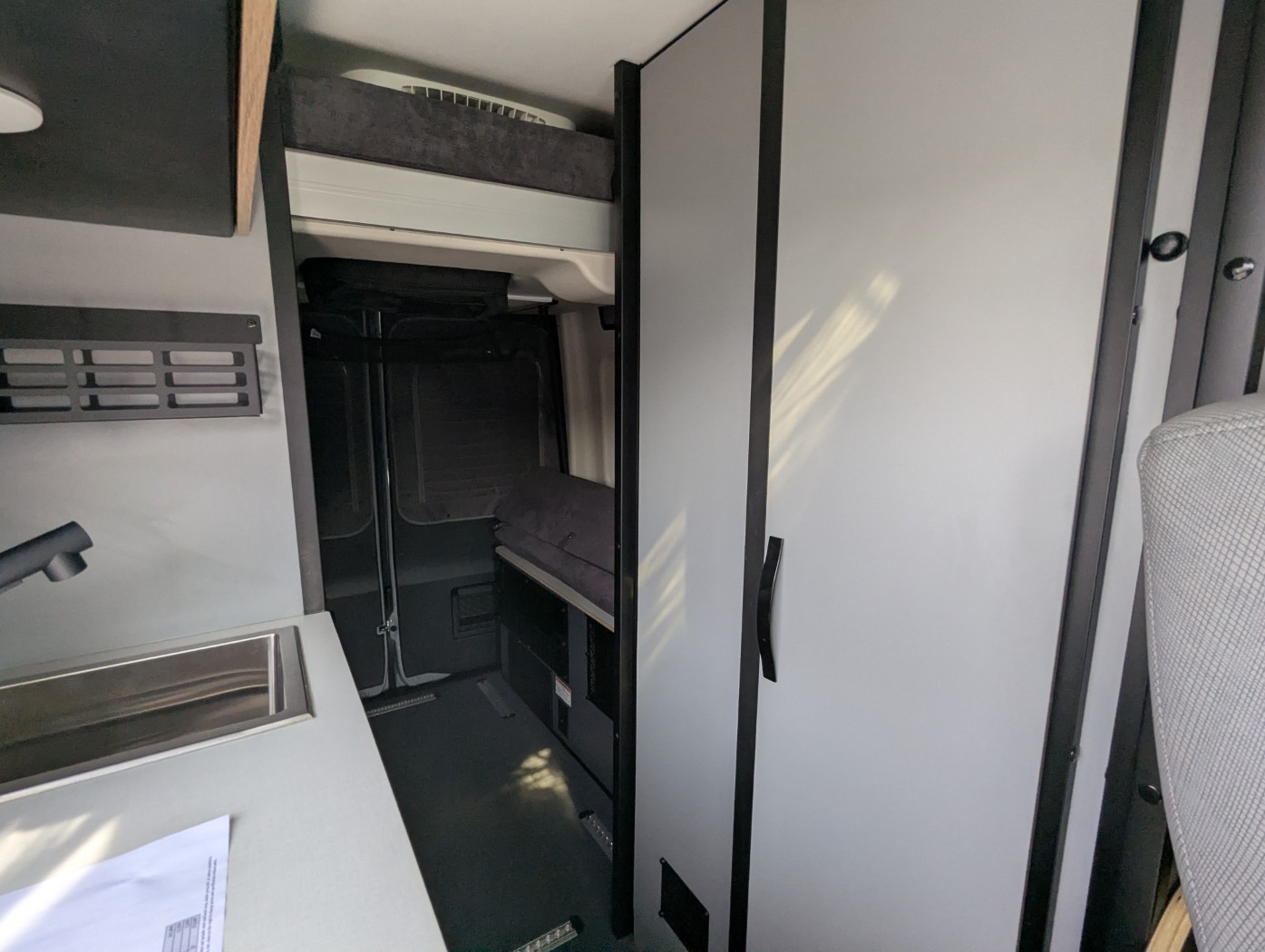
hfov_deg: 94.4
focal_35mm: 16
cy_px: 476
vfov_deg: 78.2
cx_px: 632
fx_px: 585
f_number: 2.2
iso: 111
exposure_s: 1/162
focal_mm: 2.35
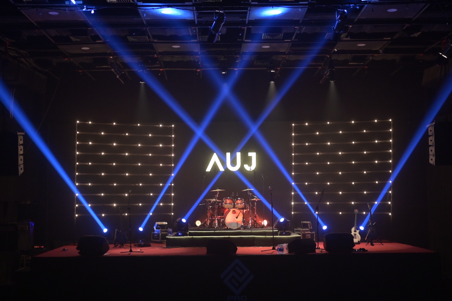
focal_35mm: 52
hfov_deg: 38.2
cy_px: 150
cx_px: 226
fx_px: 653
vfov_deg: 26.0
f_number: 2.2
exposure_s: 1/200
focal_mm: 35
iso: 500
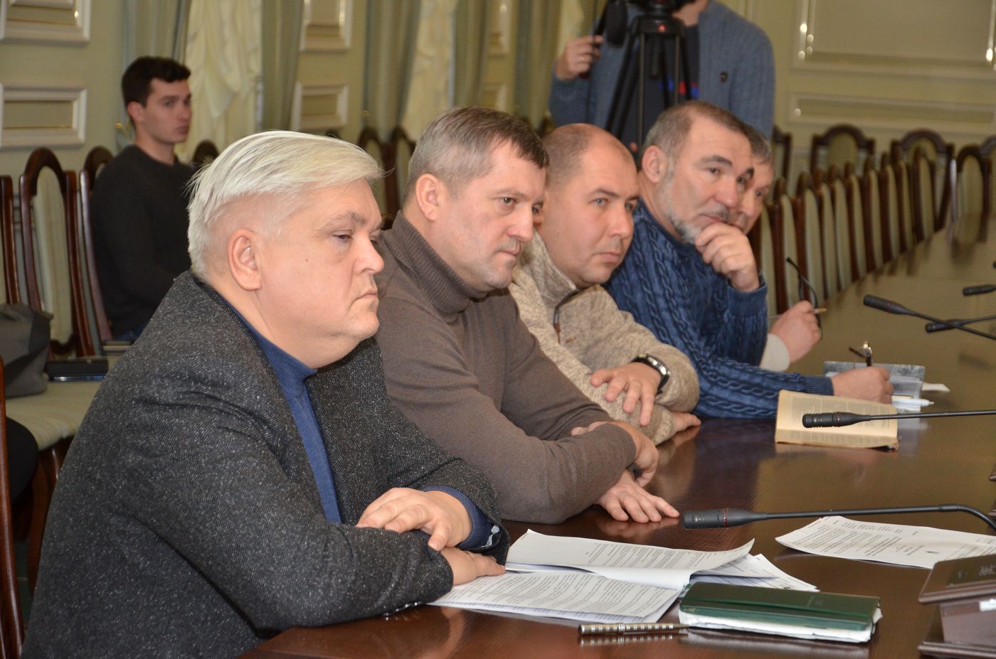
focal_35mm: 99
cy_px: 330
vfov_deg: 13.8
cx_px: 498
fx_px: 2733
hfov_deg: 20.7
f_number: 5.3
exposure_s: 1/200
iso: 800
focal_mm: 66
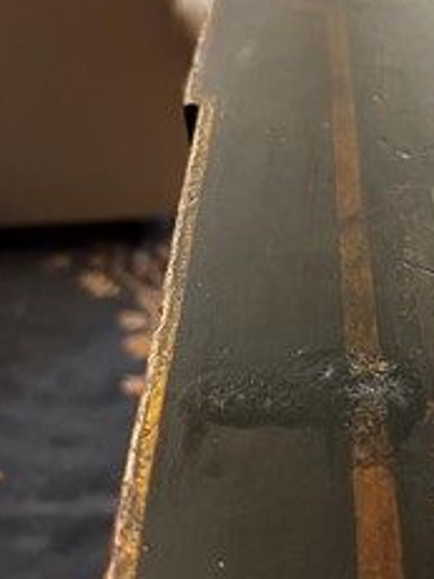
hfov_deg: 31.1
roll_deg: -2.1
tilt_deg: -42.2
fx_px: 753
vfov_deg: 42.0
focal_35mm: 45
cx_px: 361
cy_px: 323
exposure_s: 1/33
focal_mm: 5.1
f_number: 1.6
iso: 500
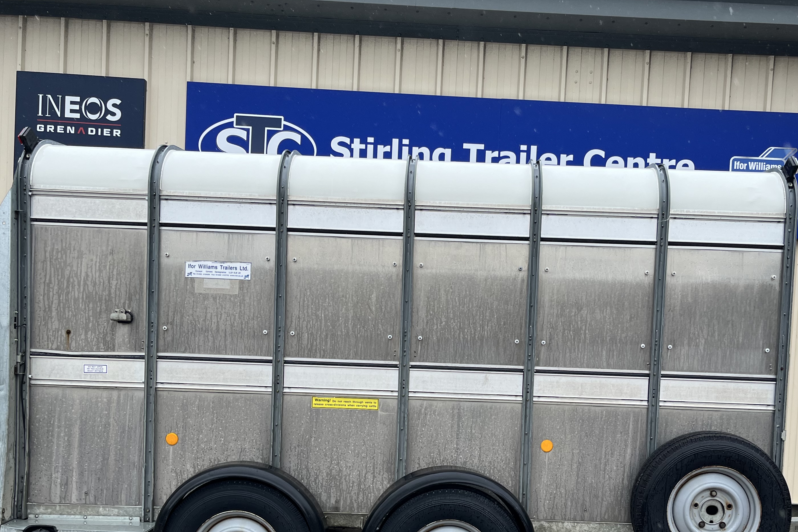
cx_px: 447
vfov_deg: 33.8
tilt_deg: -0.5
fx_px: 864
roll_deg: -2.0
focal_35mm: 39
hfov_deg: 49.4
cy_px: 373
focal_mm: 5.1
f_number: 1.6
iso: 50
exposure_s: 1/1252
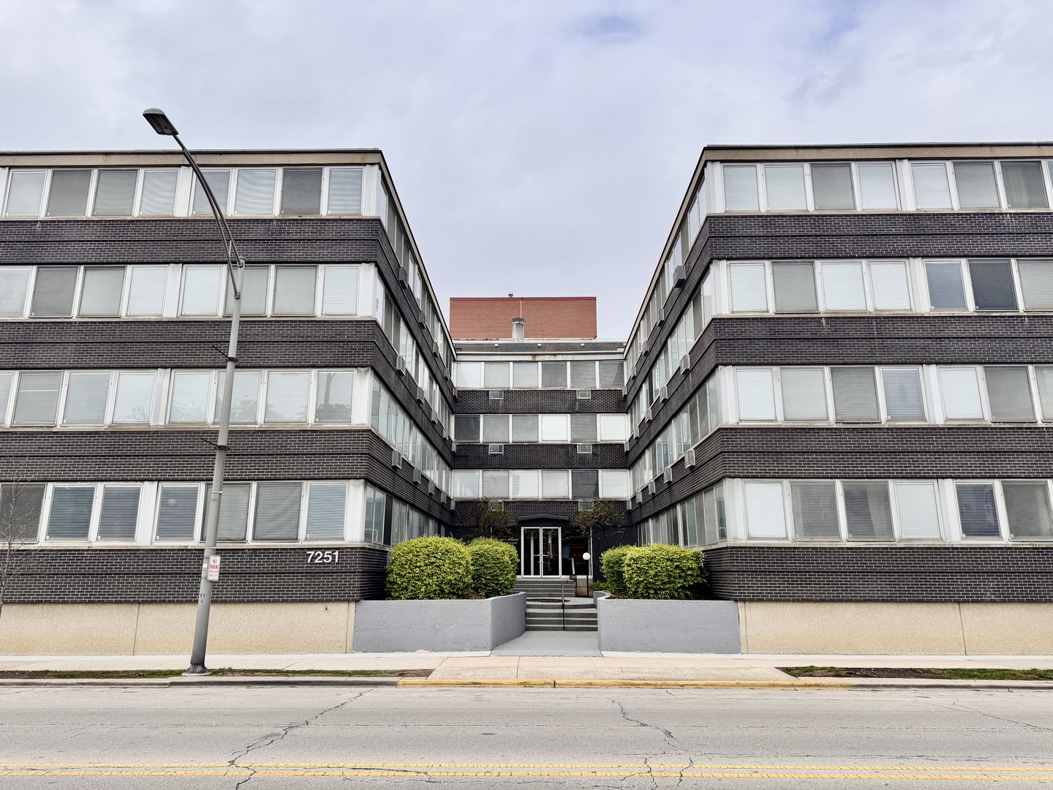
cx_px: 526
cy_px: 395
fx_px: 730
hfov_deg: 71.6
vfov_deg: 56.8
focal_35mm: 24
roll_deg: +0.1
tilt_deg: +12.8
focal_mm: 6.76
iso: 80
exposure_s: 1/3802
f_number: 1.78
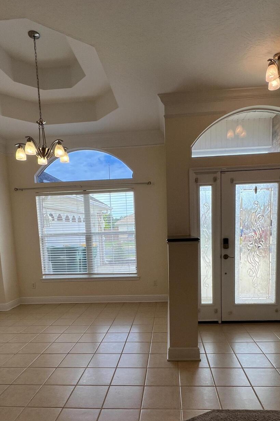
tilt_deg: -7.0
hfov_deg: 57.2
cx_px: 147
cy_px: 263
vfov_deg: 77.2
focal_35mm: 22
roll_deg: +0.5
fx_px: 257
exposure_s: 1/215
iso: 32
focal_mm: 1.57
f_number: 1.8
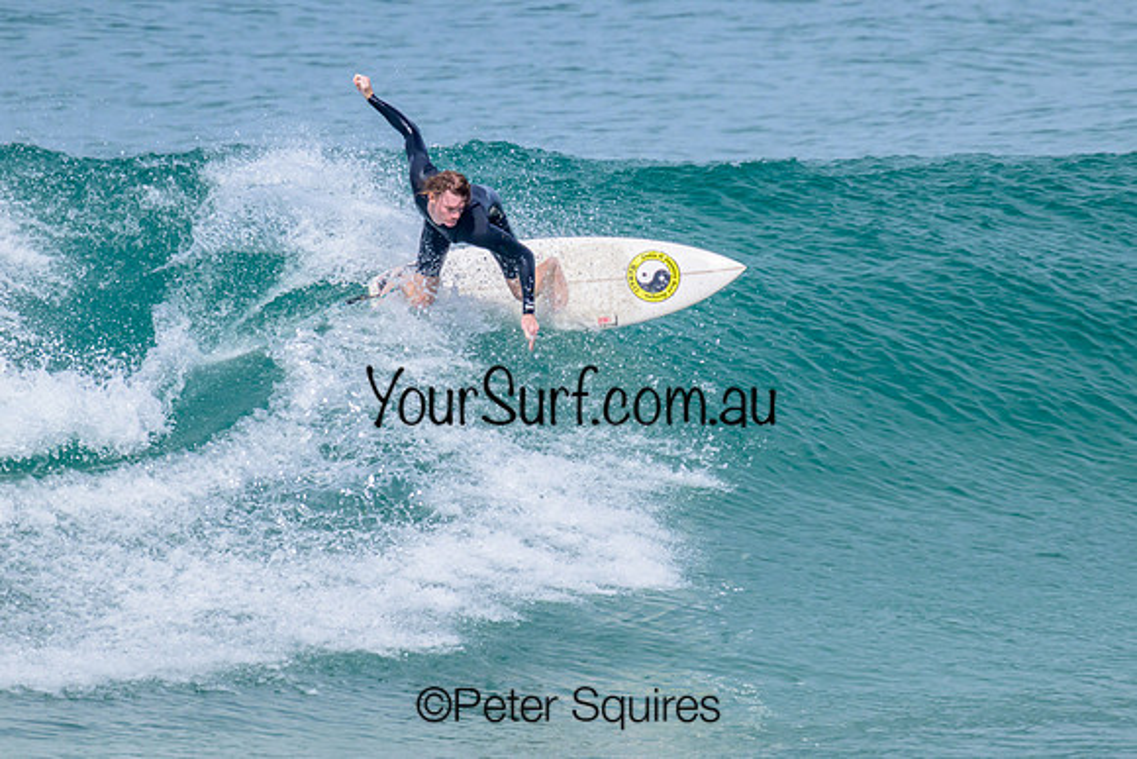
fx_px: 34575
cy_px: 288
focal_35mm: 1095
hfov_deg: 1.9
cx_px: 620
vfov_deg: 1.3
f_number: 11
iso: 640
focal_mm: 800
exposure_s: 1/2000
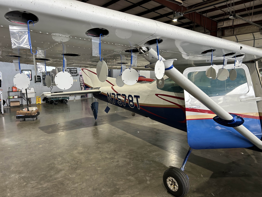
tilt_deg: -7.1
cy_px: 98
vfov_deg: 53.1
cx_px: 131
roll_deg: +1.3
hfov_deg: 67.3
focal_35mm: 26
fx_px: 197
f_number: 1.5
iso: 100
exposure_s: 1/120
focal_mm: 5.7
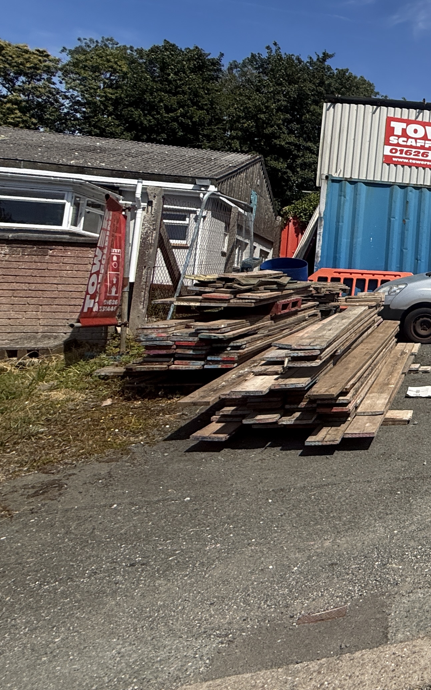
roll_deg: -1.6
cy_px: 246
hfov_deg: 28.6
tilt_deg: +6.0
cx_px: 641
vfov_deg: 63.4
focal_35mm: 29
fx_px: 545
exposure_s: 1/2976
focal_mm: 2.22
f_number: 2.2
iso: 50
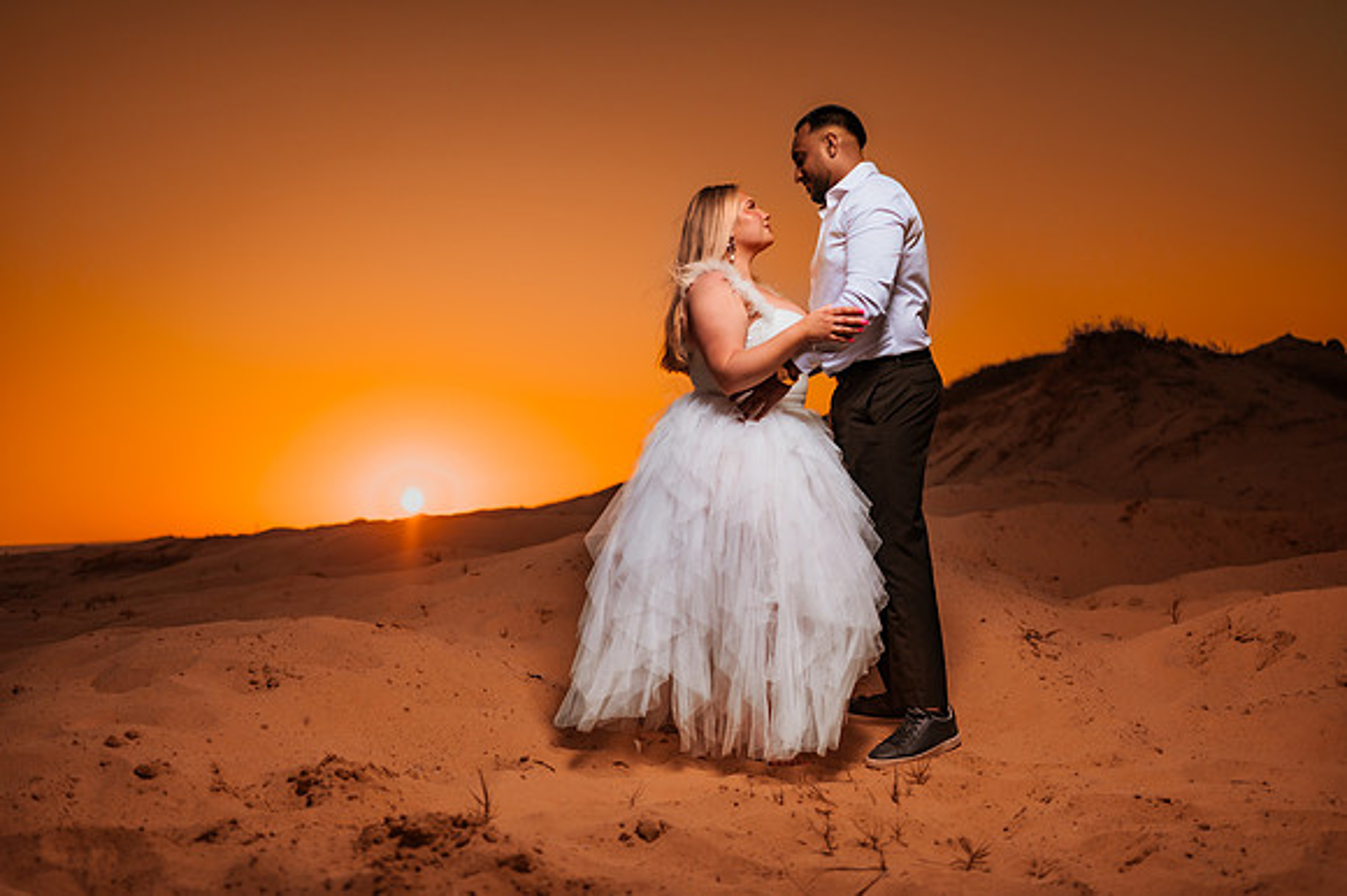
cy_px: 448
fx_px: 1309
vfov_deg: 37.8
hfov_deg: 54.5
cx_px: 674
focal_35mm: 35
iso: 100
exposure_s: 1/8000
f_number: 1.8
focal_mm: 35
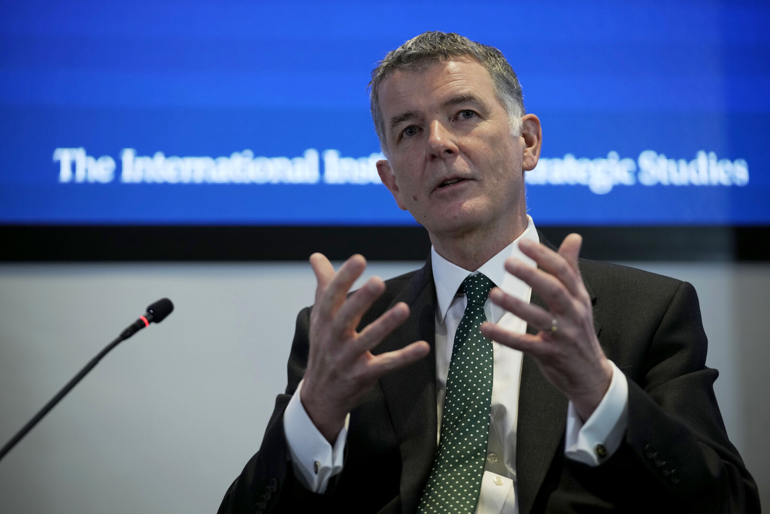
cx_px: 385
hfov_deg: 16.0
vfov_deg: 10.7
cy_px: 257
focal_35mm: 128
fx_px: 2738
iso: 1000
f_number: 2.8
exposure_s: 1/250
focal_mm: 128
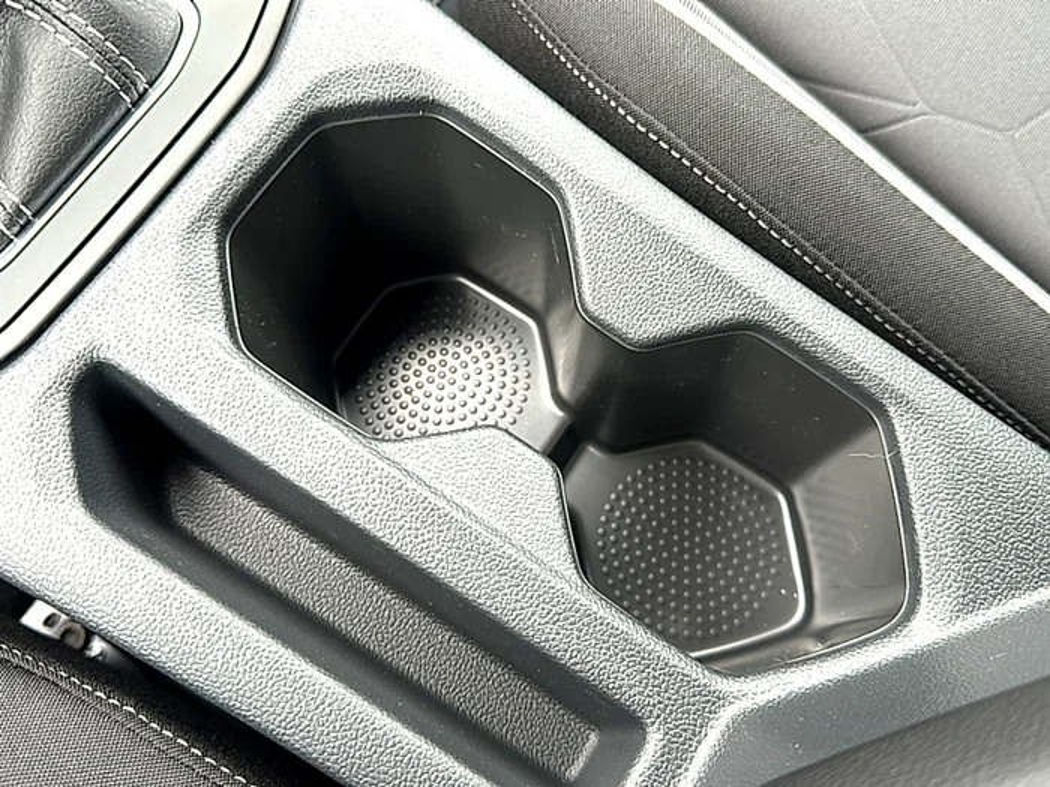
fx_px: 758
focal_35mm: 25
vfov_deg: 54.9
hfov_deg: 69.4
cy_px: 394
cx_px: 525
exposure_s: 1/40
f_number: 1.78
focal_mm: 6.86
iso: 80
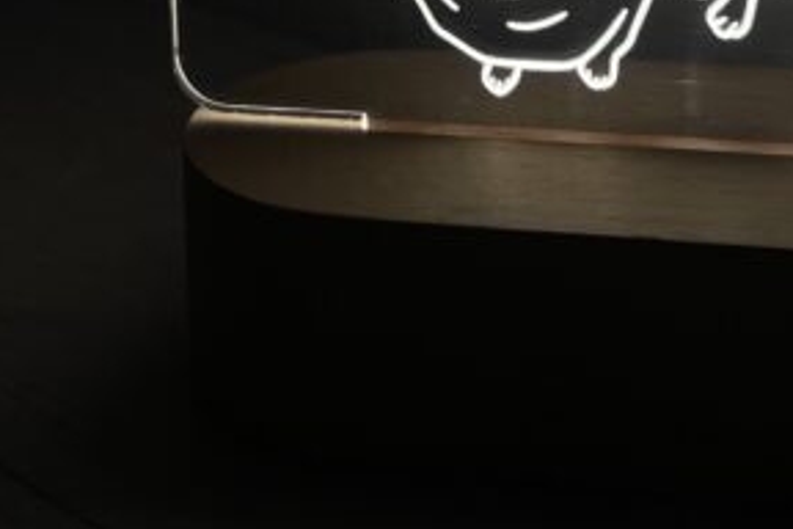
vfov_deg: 12.8
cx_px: 410
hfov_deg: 21.2
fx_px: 2115
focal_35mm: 96
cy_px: -460
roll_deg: +1.5
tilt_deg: -8.5
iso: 50
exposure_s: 1/348
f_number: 1.6
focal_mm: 5.1
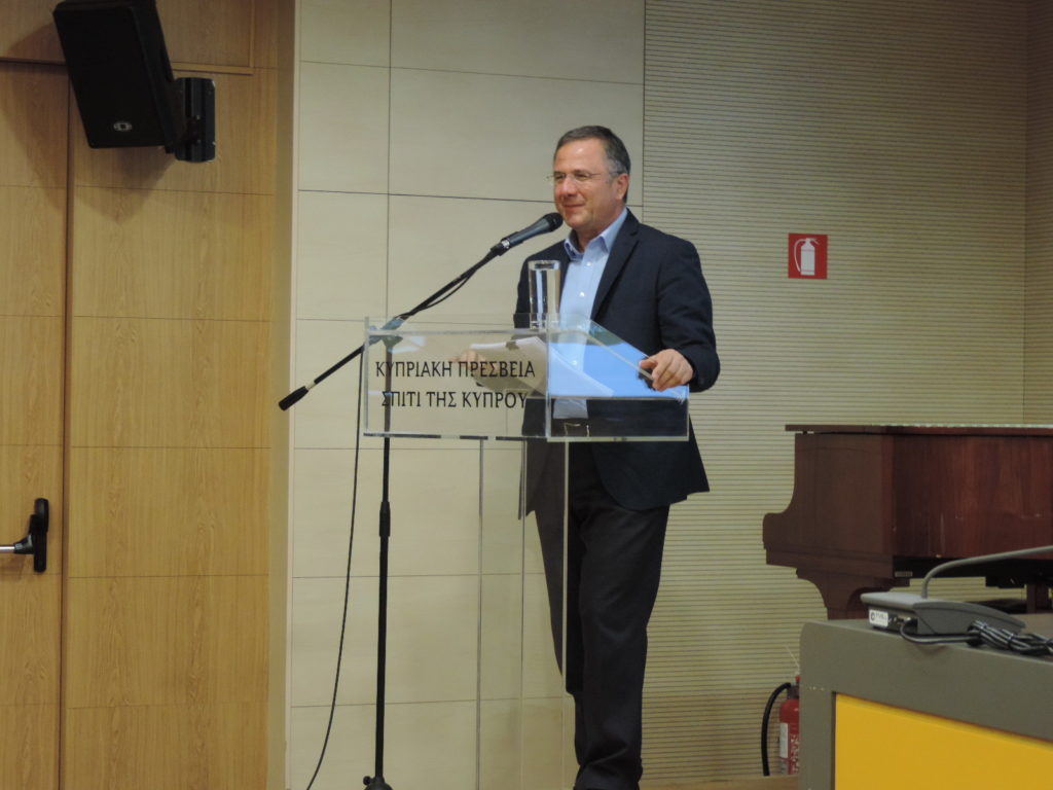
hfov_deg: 23.0
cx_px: 526
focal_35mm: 85
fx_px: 2586
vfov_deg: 17.4
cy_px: 395
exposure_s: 1/25
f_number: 4
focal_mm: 15.1
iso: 640
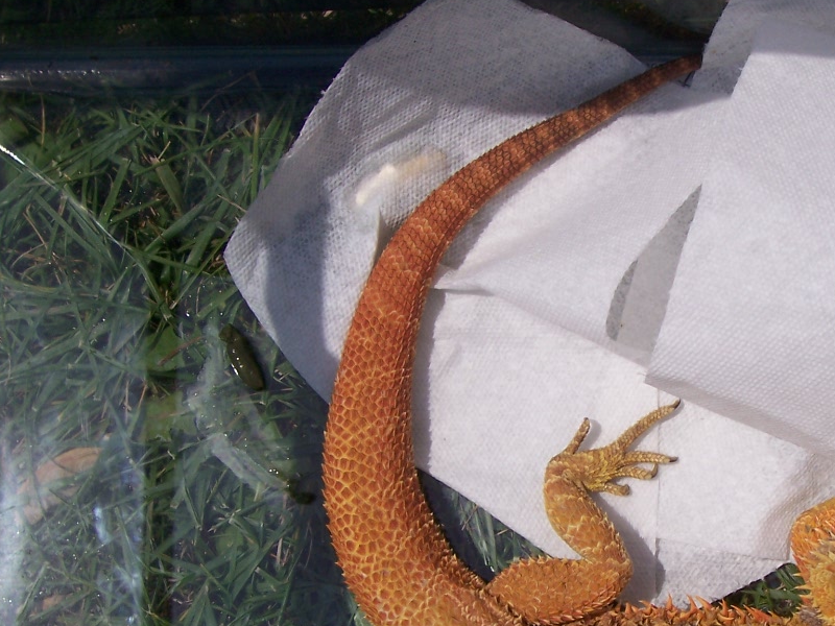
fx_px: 1520
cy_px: 439
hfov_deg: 30.2
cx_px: 625
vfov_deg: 23.1
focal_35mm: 63
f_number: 5.6
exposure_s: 1/1000
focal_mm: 7
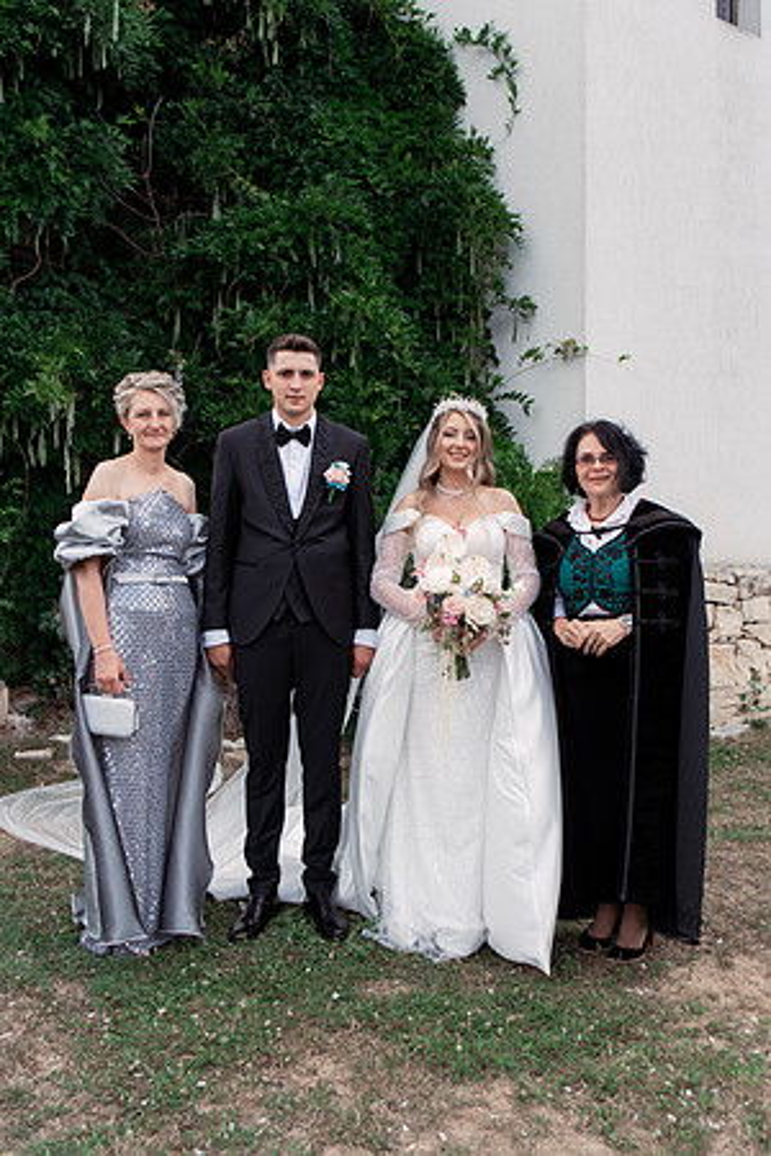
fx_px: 1124
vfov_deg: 54.4
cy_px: 578
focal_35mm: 35
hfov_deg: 37.9
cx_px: 386
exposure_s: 1/400
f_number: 4
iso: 160
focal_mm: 35
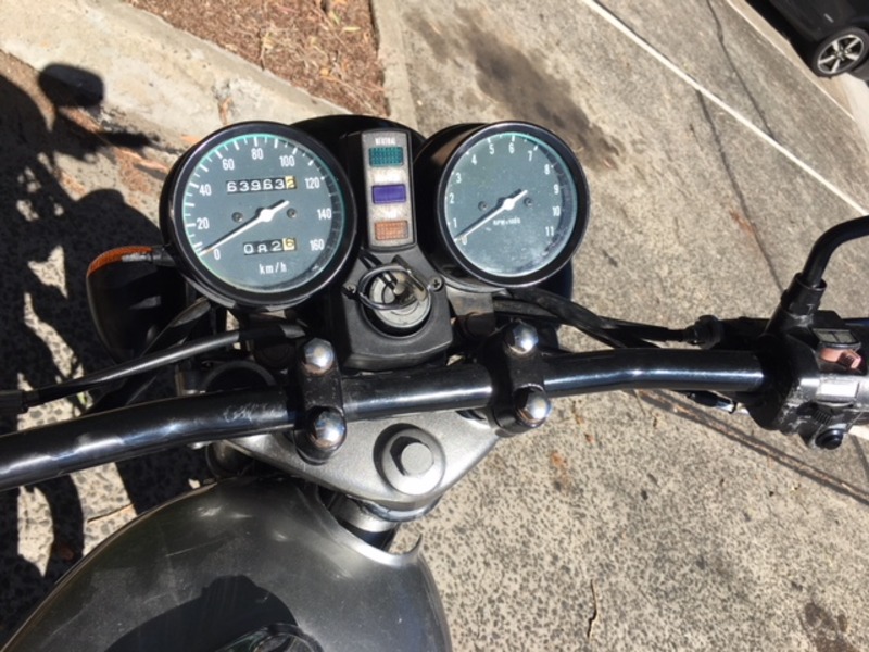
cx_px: 434
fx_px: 728
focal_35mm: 29
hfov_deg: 61.7
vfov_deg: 48.2
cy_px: 326
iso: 25
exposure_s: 1/1183
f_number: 2.2
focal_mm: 4.15
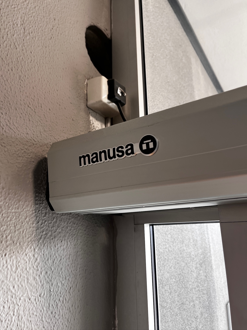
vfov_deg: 67.3
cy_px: 165
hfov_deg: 53.1
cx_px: 124
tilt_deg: +13.9
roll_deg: +2.8
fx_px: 247
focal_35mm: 26
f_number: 1.6
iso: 80
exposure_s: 1/100
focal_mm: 5.1
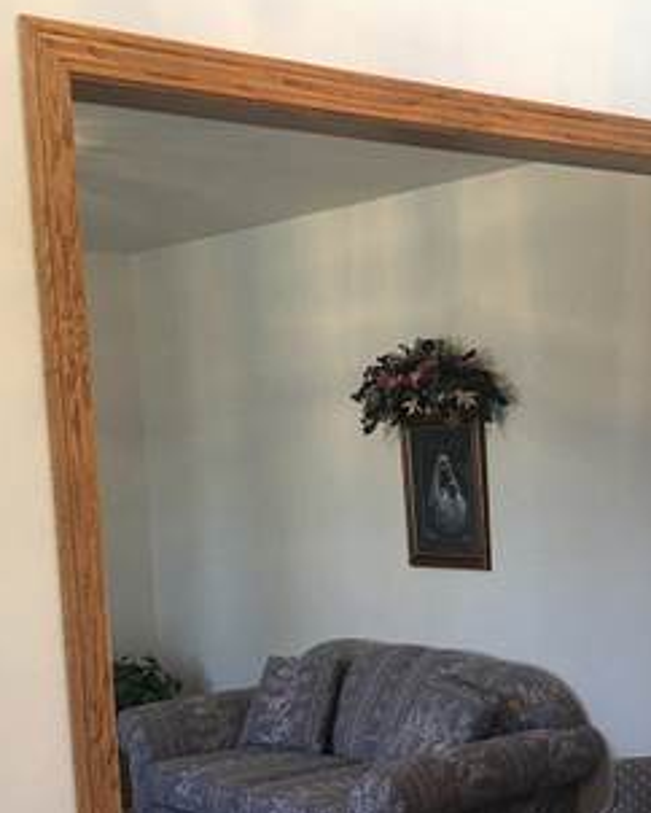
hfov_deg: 25.1
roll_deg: +1.6
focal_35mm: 60
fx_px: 1444
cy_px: 614
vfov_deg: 30.9
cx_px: 506
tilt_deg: -8.2
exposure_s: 1/15
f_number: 2.2
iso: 50
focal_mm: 4.15
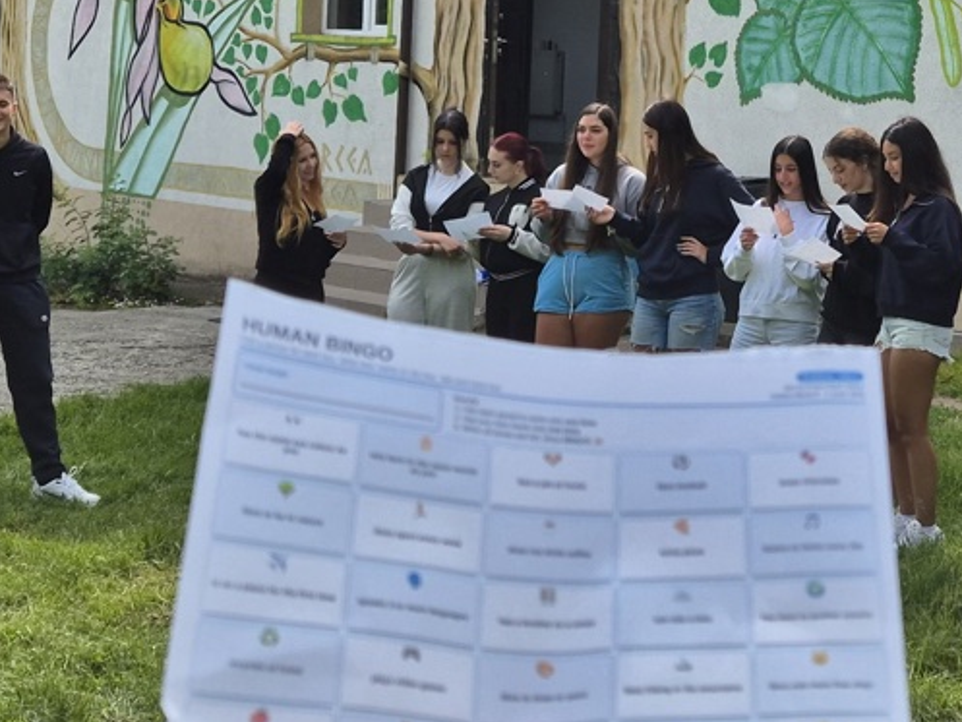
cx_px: 852
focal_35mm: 74
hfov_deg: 25.6
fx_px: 2057
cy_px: 66
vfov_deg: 19.5
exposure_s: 1/2848
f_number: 1.8
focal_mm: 5.4
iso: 25
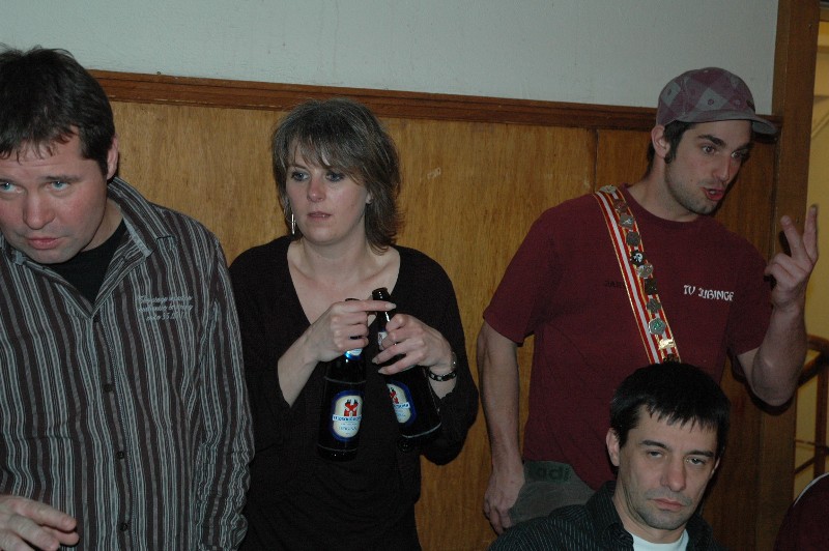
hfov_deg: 33.4
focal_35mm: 60
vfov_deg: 22.6
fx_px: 1380
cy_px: 276
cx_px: 414
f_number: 4.5
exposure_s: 1/60
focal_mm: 40
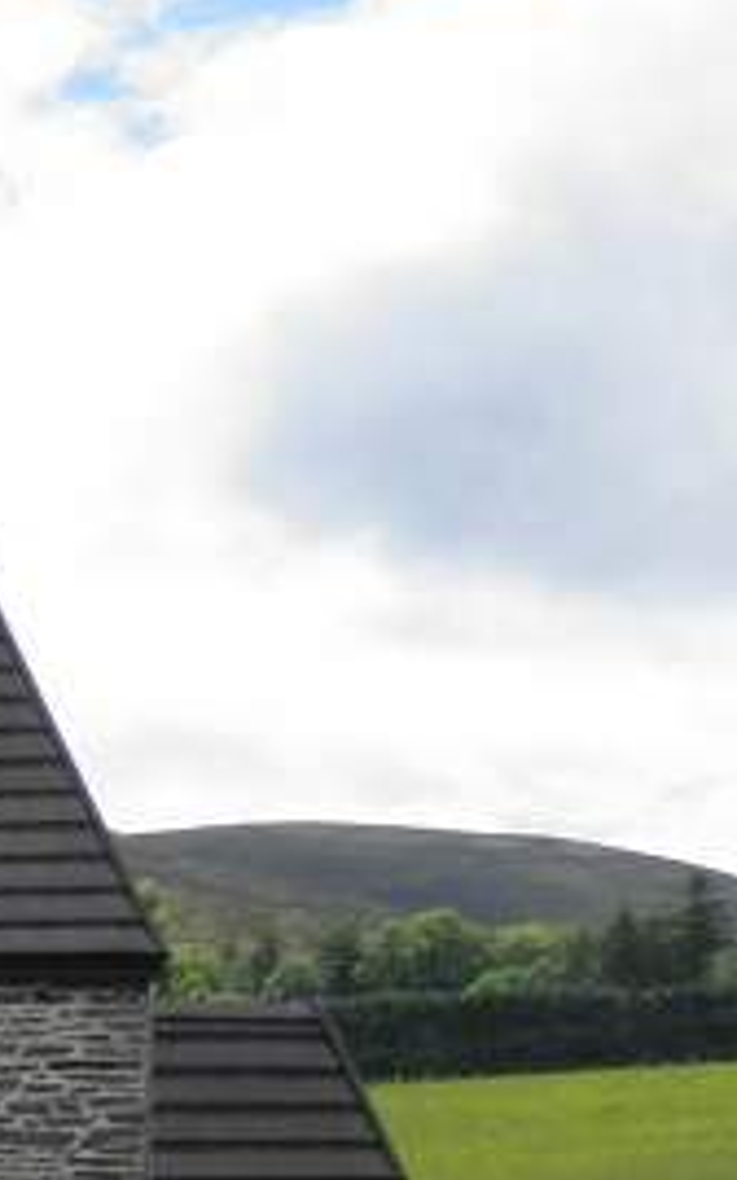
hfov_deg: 9.4
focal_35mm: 121
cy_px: 1013
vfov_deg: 17.1
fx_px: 3891
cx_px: -1154
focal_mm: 5.5
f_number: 5.9
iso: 50
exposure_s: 1/320
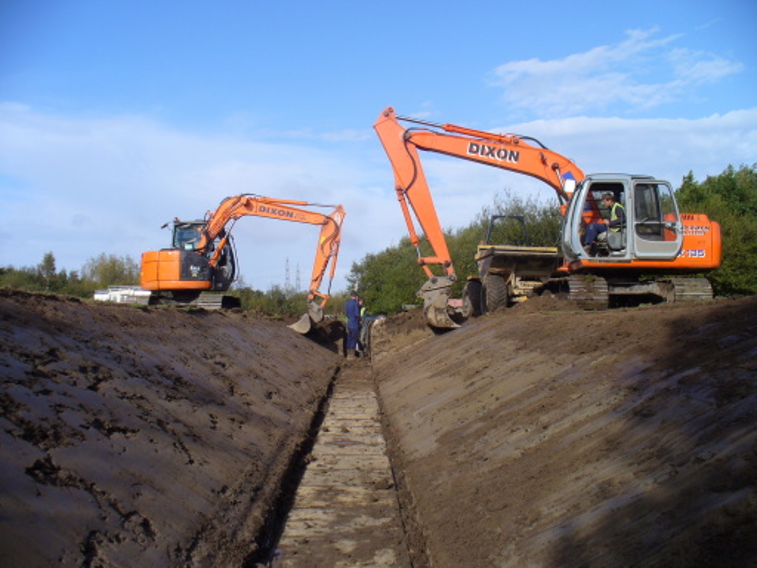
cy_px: 284
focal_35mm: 37
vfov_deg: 38.7
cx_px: 378
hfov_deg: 50.1
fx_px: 809
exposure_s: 1/320
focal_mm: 6.1
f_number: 5.6
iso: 64
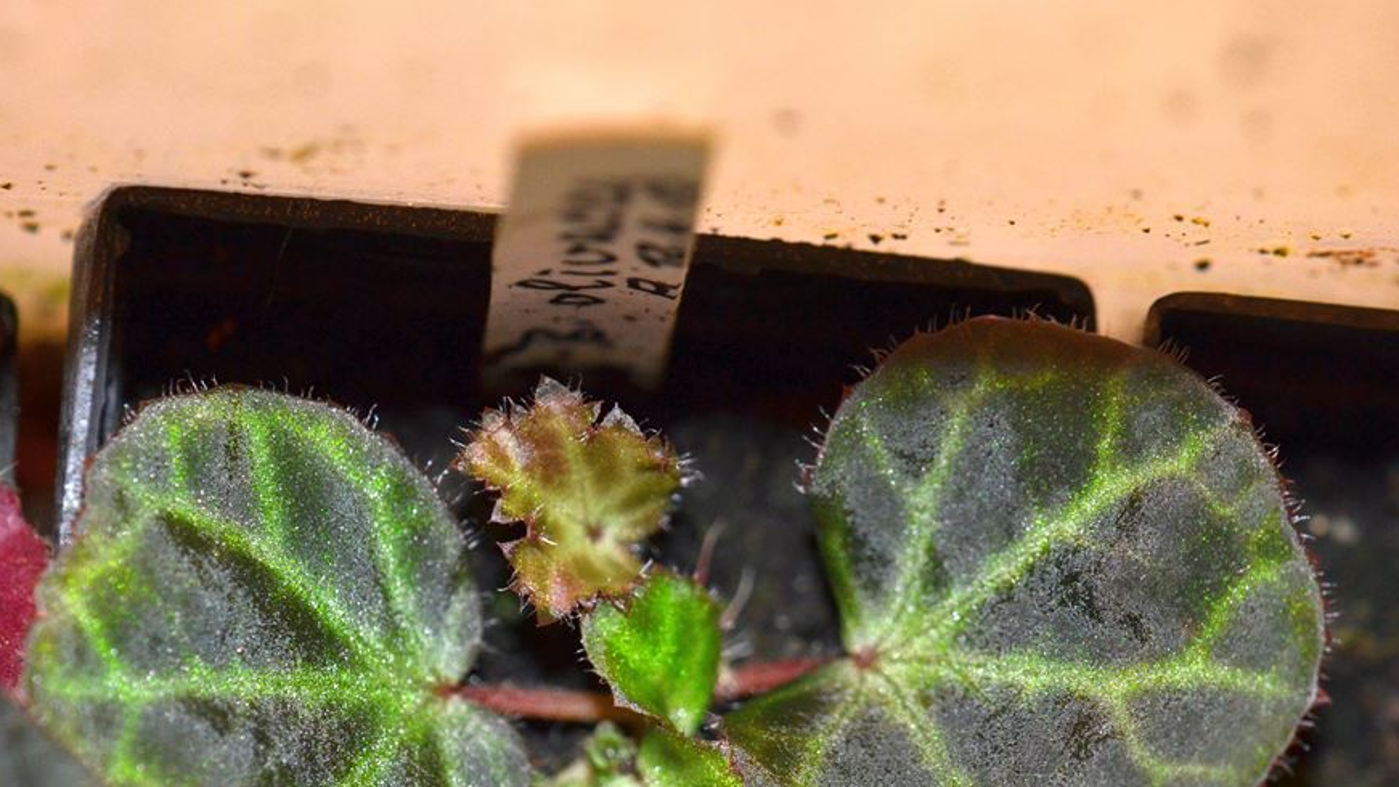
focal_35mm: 157
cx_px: 663
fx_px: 5810
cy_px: 514
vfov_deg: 7.7
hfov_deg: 13.7
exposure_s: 1/60
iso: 1250
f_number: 5.6
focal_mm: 85
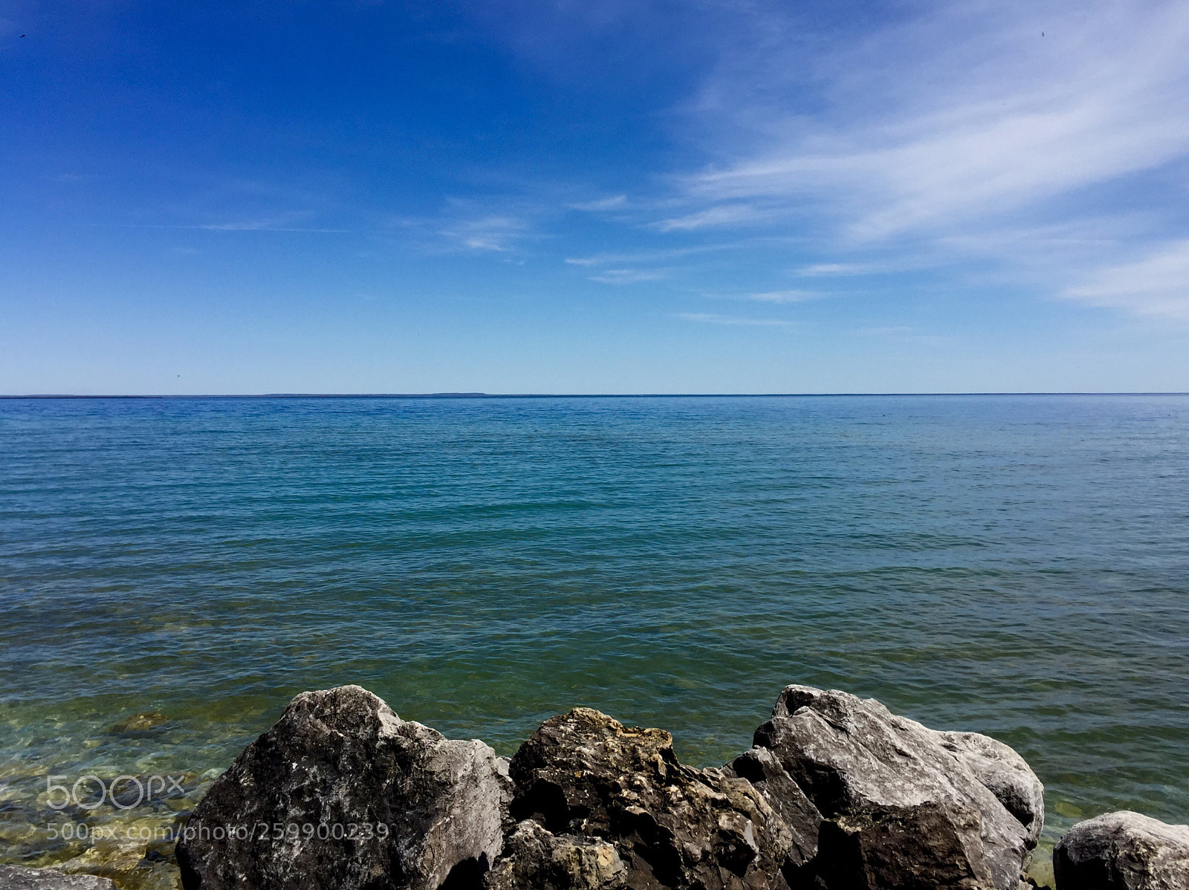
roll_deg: +1.7
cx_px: 594
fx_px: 996
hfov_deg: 61.7
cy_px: 445
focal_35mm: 29
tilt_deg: -3.1
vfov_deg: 48.2
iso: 32
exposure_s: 1/2639
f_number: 2.2
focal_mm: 4.15
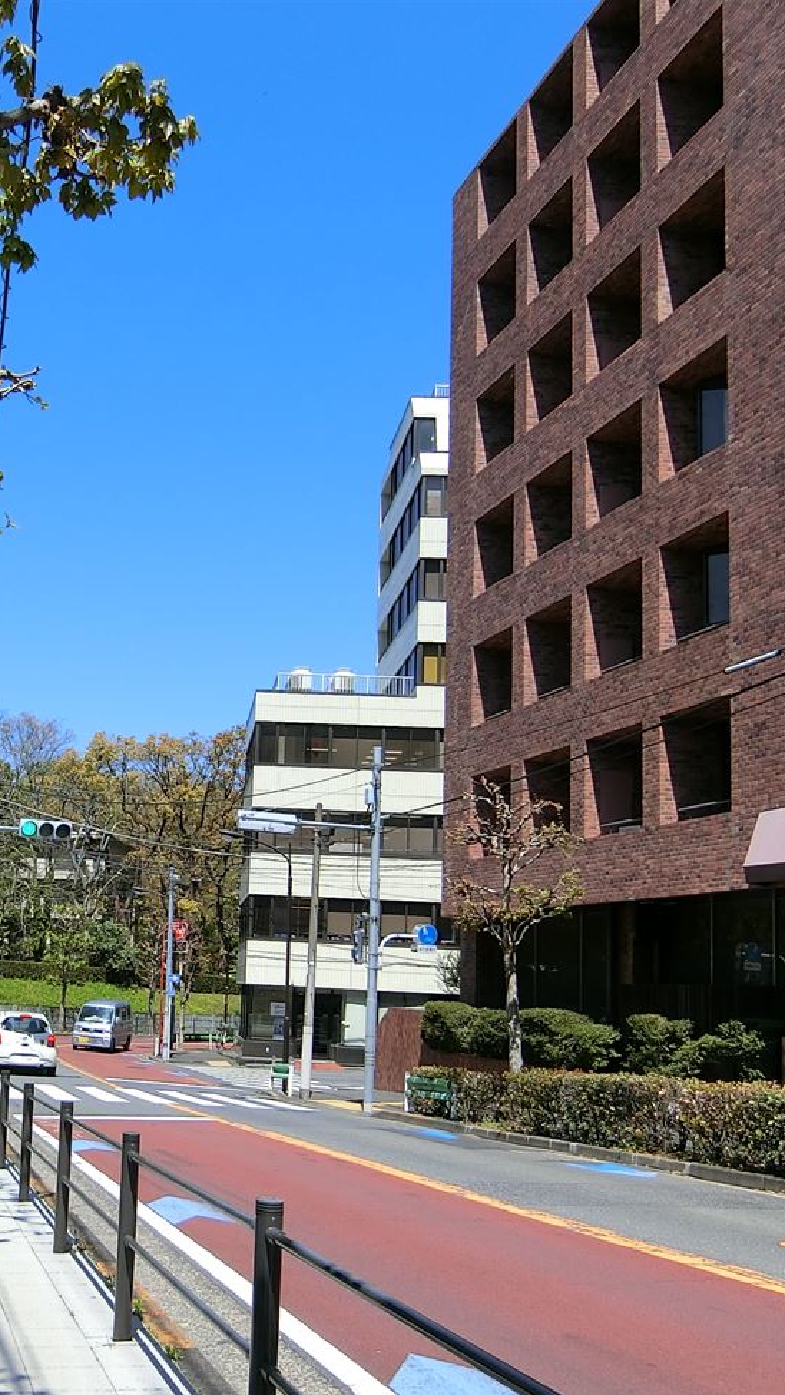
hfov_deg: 33.0
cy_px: 858
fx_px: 1258
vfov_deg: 57.4
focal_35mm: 34
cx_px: 85
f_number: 6.9
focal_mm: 4.06
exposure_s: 1/200
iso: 80
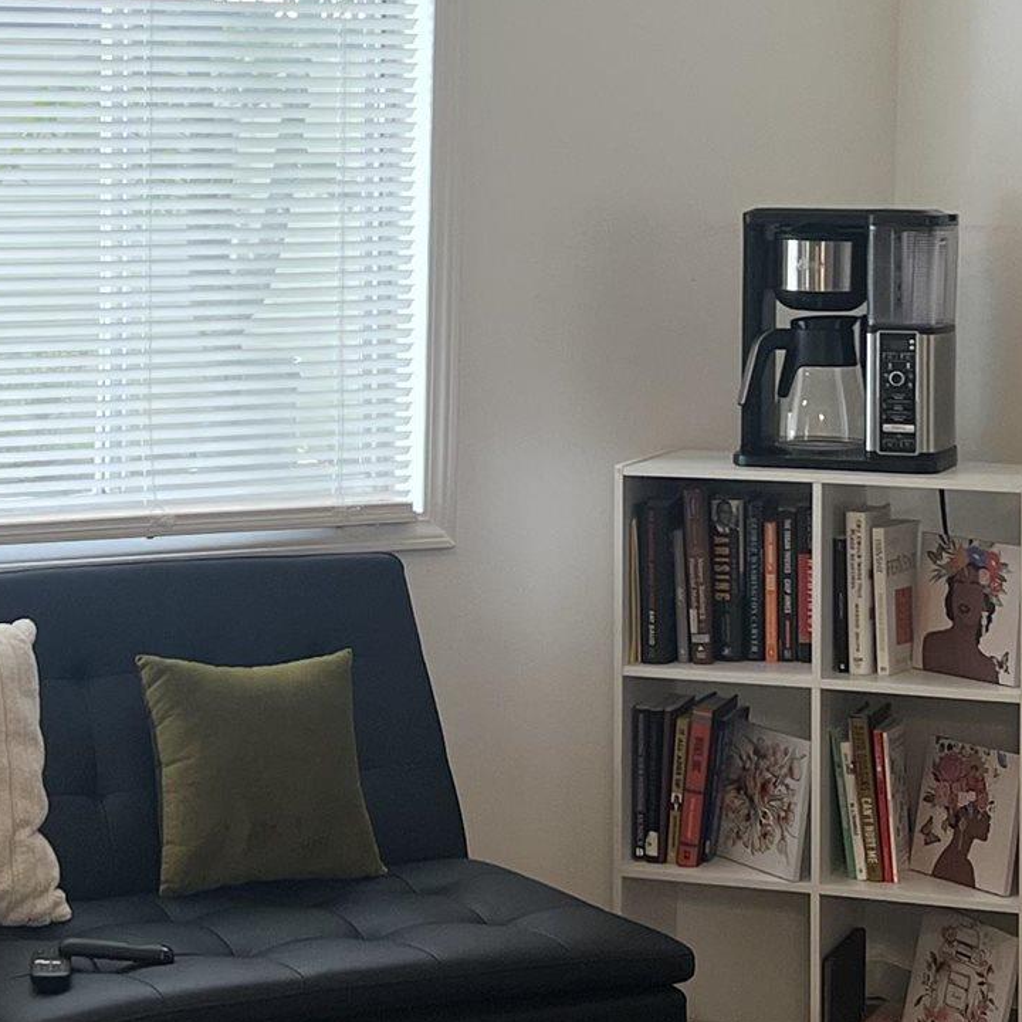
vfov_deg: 17.6
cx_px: 300
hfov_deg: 17.7
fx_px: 3273
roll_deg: -0.6
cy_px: 233
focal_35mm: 98
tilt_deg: -1.5
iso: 80
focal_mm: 5.7
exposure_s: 1/60
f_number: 1.5
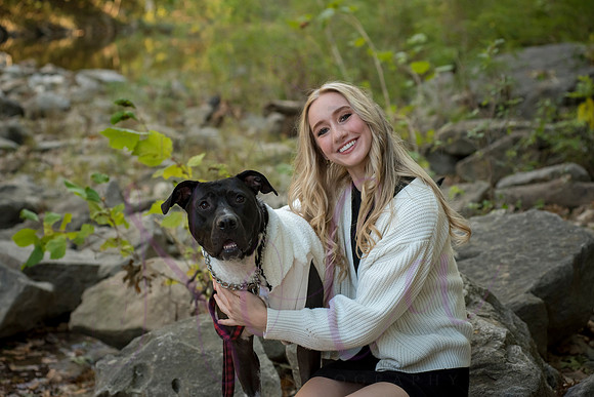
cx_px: 297
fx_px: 1320
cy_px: 198
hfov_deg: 25.4
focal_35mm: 80
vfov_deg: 17.1
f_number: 5
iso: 800
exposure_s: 1/400
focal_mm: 80
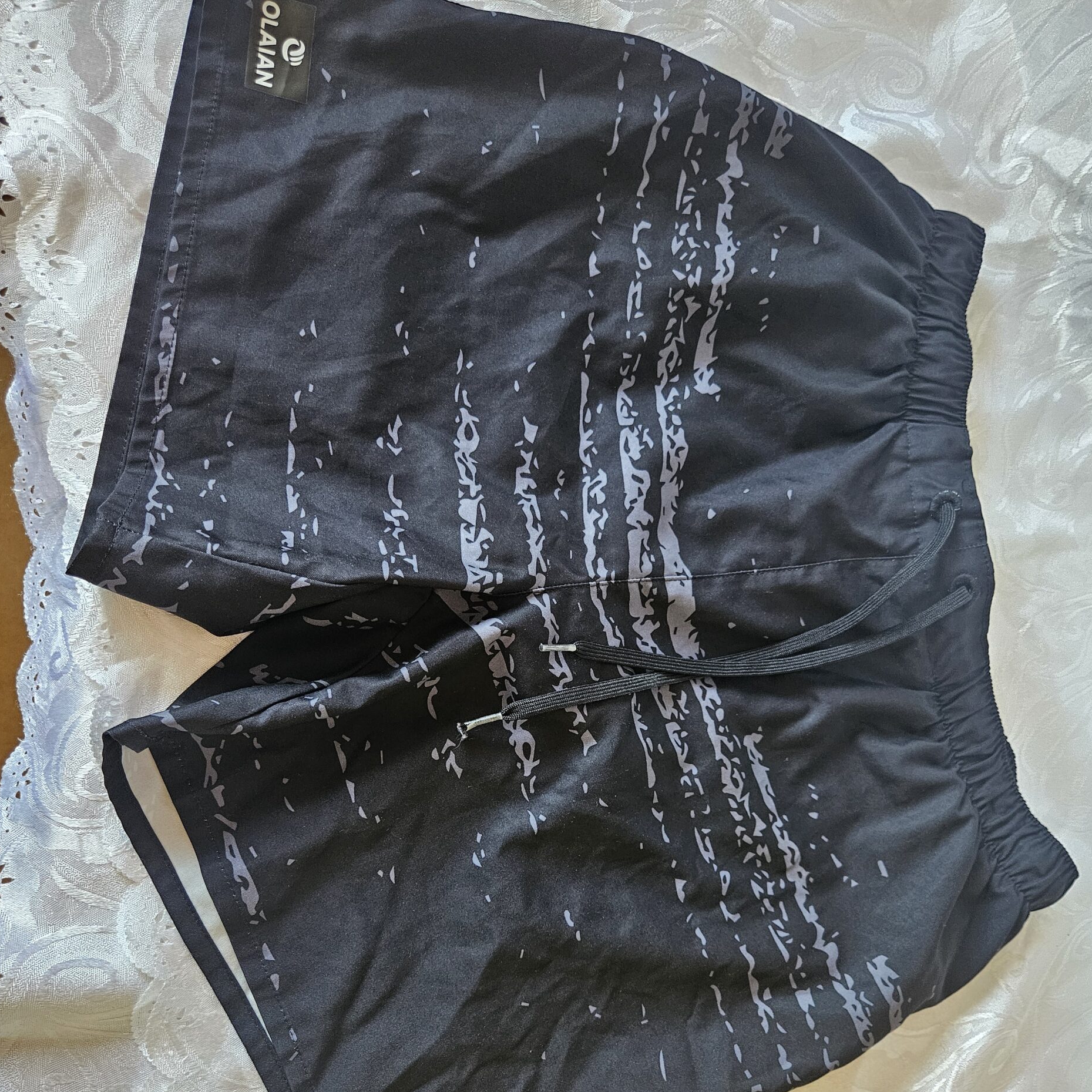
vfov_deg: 56.9
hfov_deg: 57.3
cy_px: 648
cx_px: 559
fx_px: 999
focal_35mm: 28
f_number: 1.8
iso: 500
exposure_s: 1/100
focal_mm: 5.4
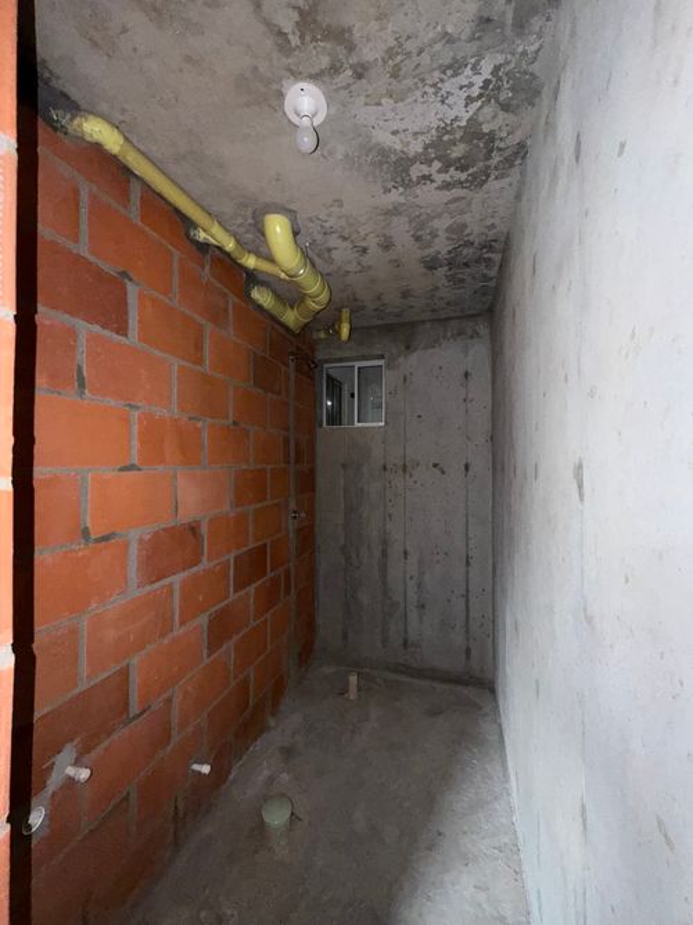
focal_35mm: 14
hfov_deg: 85.7
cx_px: 346
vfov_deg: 102.1
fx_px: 374
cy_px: 462
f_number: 2.2
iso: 250
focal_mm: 2.22
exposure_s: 1/30
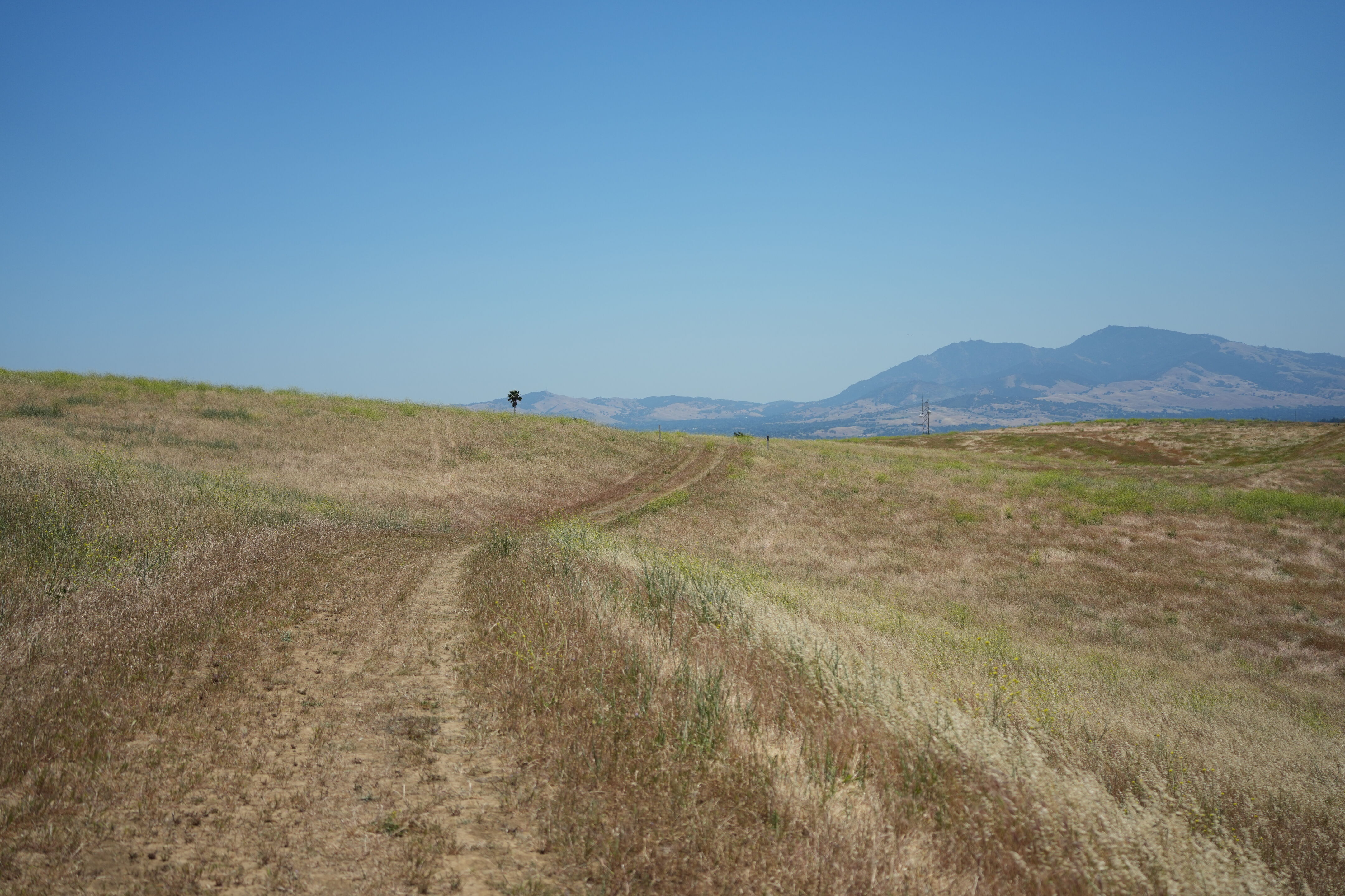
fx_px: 1868
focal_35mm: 50
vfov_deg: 27.0
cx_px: 672
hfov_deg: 39.6
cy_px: 448
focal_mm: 50
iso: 250
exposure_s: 1/3200
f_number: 4.5
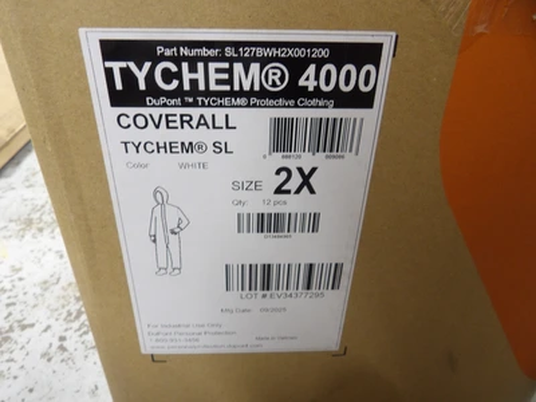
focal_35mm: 24
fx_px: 372
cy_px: 201
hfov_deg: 71.6
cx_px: 268
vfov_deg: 56.8
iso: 200
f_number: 3.2
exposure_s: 1/19
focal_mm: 4.3
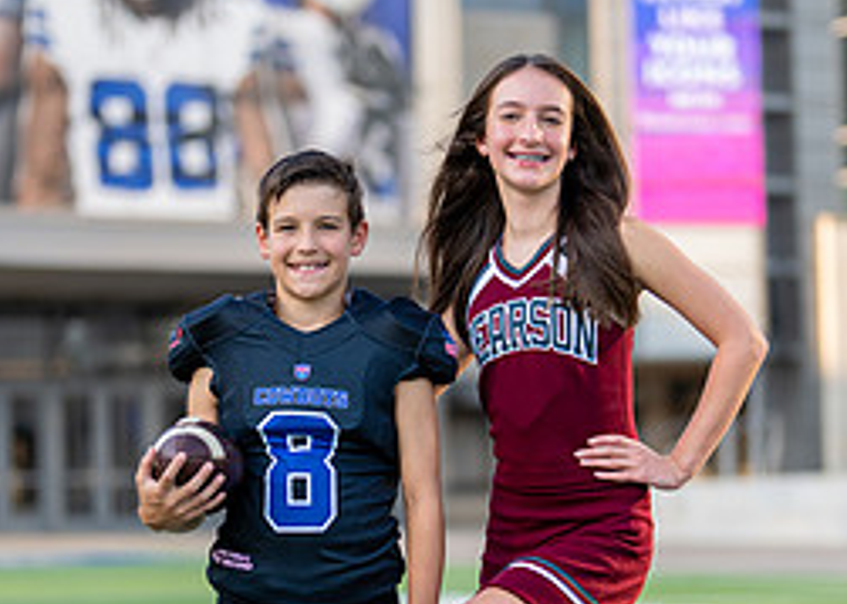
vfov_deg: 11.3
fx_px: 3053
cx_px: 504
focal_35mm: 127
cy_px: 414
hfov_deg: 15.8
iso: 100
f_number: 1.2
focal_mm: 50
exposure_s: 1/2000
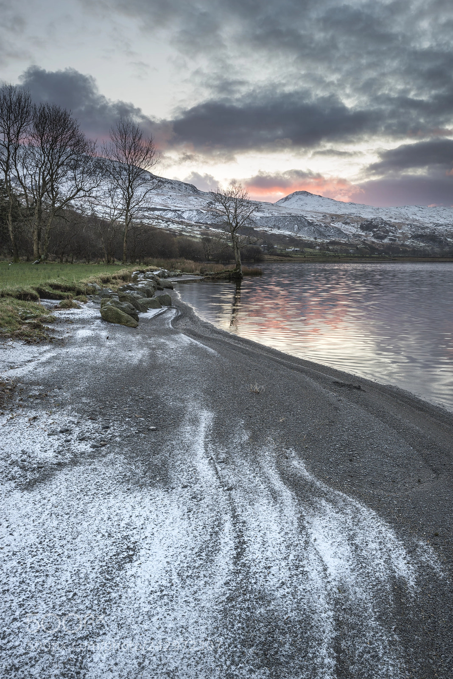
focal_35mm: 29
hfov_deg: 45.0
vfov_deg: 63.6
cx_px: 226
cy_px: 340
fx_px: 547
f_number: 16
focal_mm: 29
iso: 100
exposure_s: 1/6
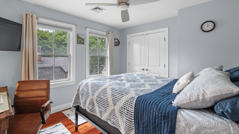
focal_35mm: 17
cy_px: 61
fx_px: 108
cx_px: 110
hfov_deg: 95.7
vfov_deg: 63.8
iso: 400
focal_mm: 14
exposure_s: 1/1.25
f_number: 8
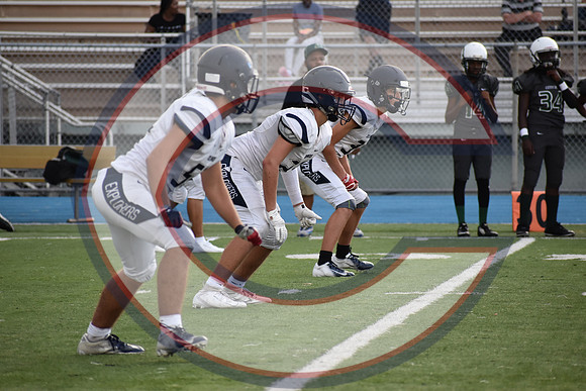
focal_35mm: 360
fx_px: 5861
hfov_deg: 5.7
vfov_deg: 3.8
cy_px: 196
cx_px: 293
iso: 800
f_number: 6
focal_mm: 240
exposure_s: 1/640
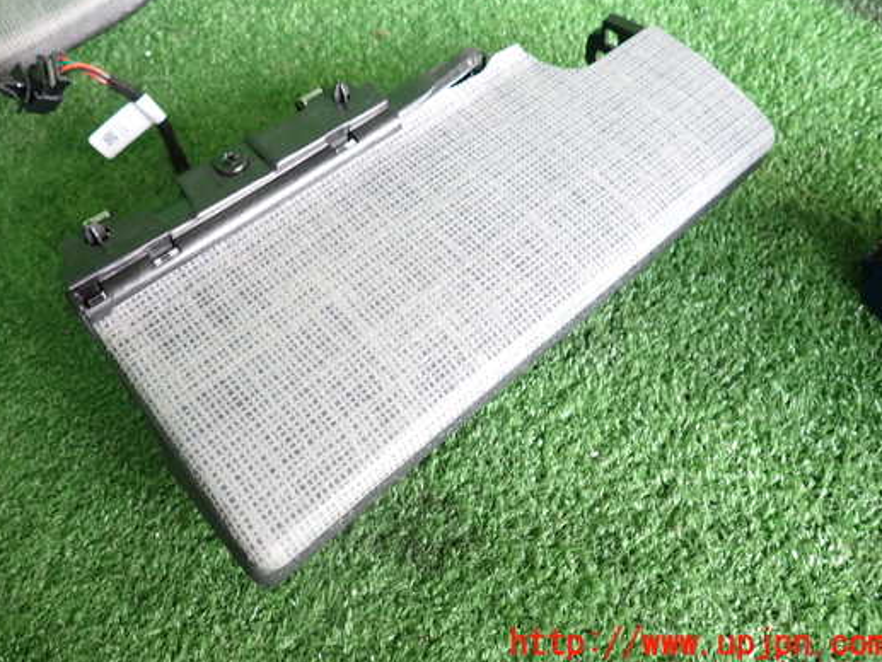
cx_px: 384
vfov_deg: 48.1
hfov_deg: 61.4
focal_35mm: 29
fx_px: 739
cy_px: 282
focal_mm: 4.5
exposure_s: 1/60
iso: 160
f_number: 2
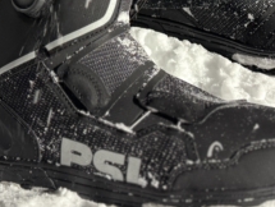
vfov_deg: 18.0
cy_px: -43
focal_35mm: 78
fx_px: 621
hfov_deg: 24.4
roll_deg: -10.1
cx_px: 42
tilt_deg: +0.5
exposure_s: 1/60
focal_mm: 6.76
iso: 500
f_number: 1.78
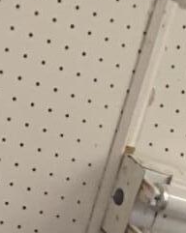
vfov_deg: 7.2
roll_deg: +0.0
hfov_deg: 6.7
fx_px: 1456
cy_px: 875
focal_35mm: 211
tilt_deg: -11.0
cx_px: 551
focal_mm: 4.25
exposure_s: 1/60
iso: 100
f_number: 1.8
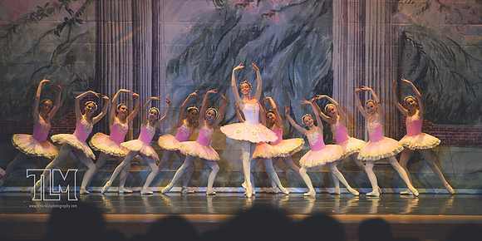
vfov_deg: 7.0
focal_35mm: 159
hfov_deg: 13.9
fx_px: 1982
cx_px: 254
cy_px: 121
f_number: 2.8
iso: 1250
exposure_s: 1/500
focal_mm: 122
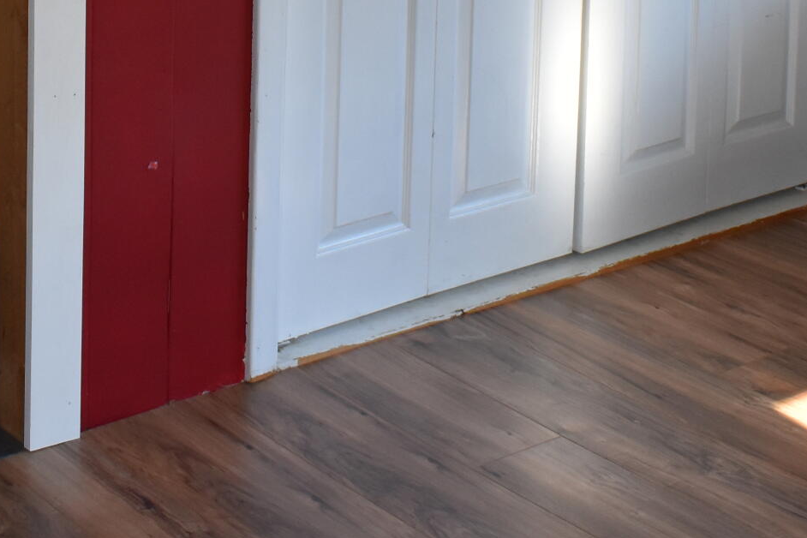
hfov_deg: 23.5
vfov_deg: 14.7
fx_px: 1928
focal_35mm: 86
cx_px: 275
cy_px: -282
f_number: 5.6
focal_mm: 18
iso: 800
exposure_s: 1/125
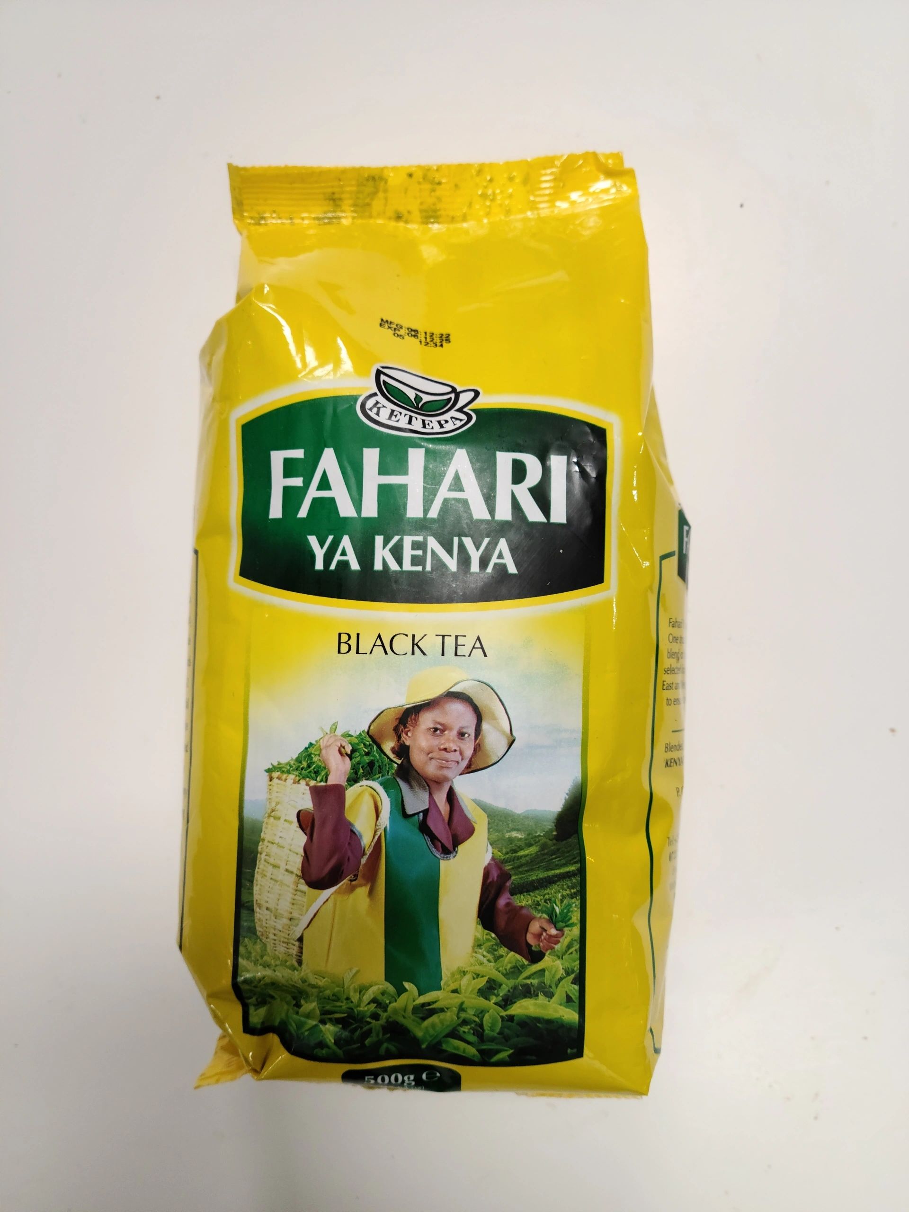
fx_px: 980
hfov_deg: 49.7
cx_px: 454
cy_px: 606
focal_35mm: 28
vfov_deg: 63.4
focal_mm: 5.9
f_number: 2
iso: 200
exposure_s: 1/60
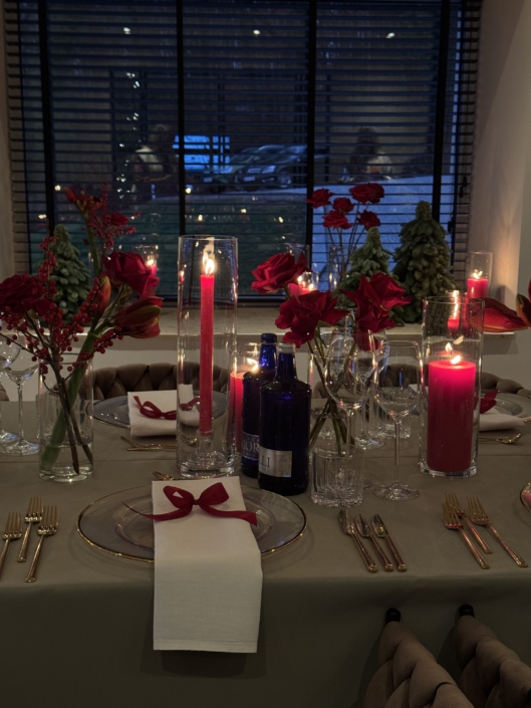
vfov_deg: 39.7
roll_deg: -0.3
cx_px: 266
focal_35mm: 48
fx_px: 981
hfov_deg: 30.3
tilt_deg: -8.9
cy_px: 354
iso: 320
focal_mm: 6.76
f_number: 1.78
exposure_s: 1/33
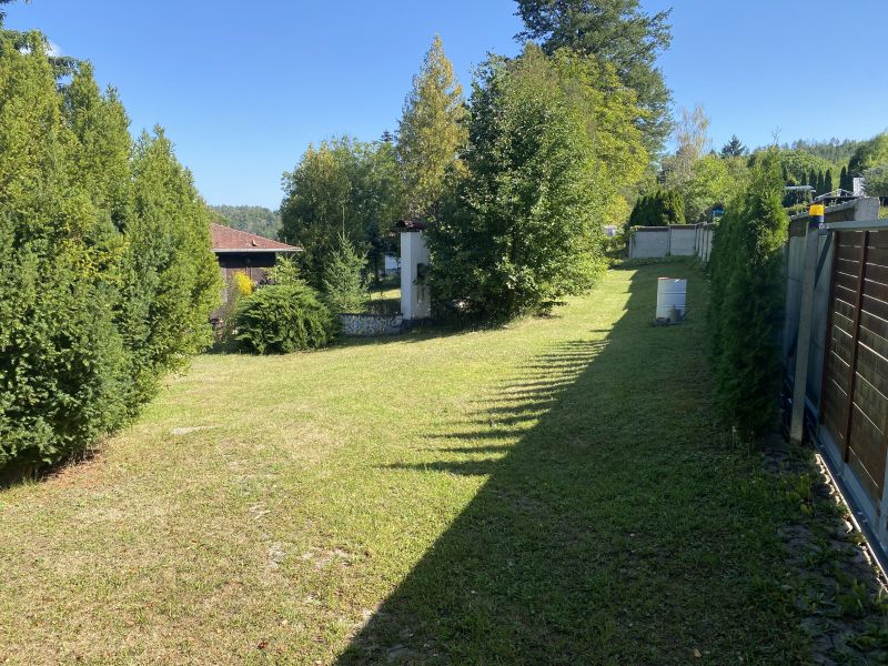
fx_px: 667
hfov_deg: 67.3
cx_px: 444
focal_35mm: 26
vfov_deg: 53.1
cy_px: 333
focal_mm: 4.25
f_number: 1.8
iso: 32
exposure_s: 1/1114
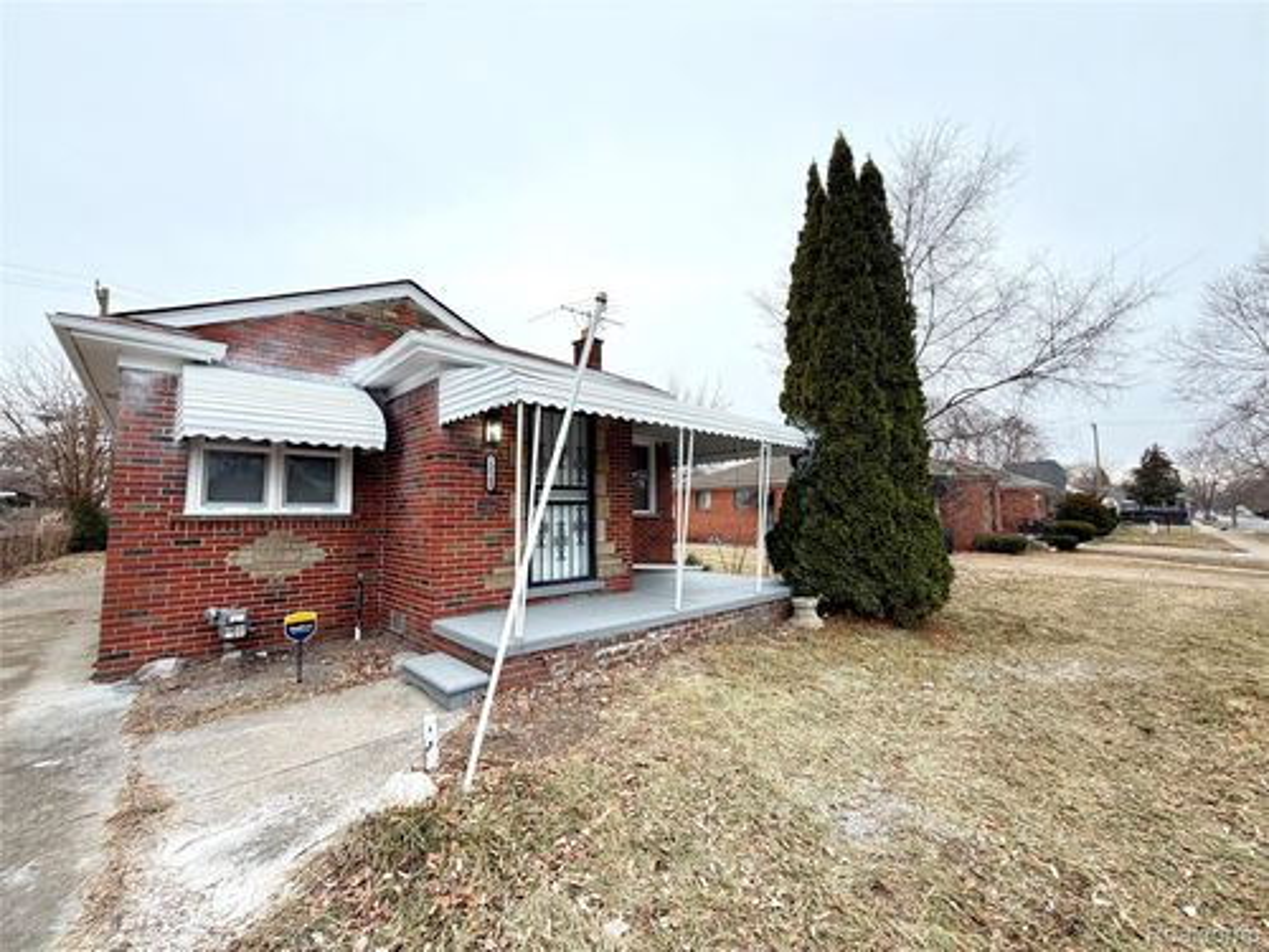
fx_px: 513
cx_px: 634
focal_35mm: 14
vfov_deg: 85.7
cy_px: 476
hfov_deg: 102.1
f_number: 2.2
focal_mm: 2.22
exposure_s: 1/121
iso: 64
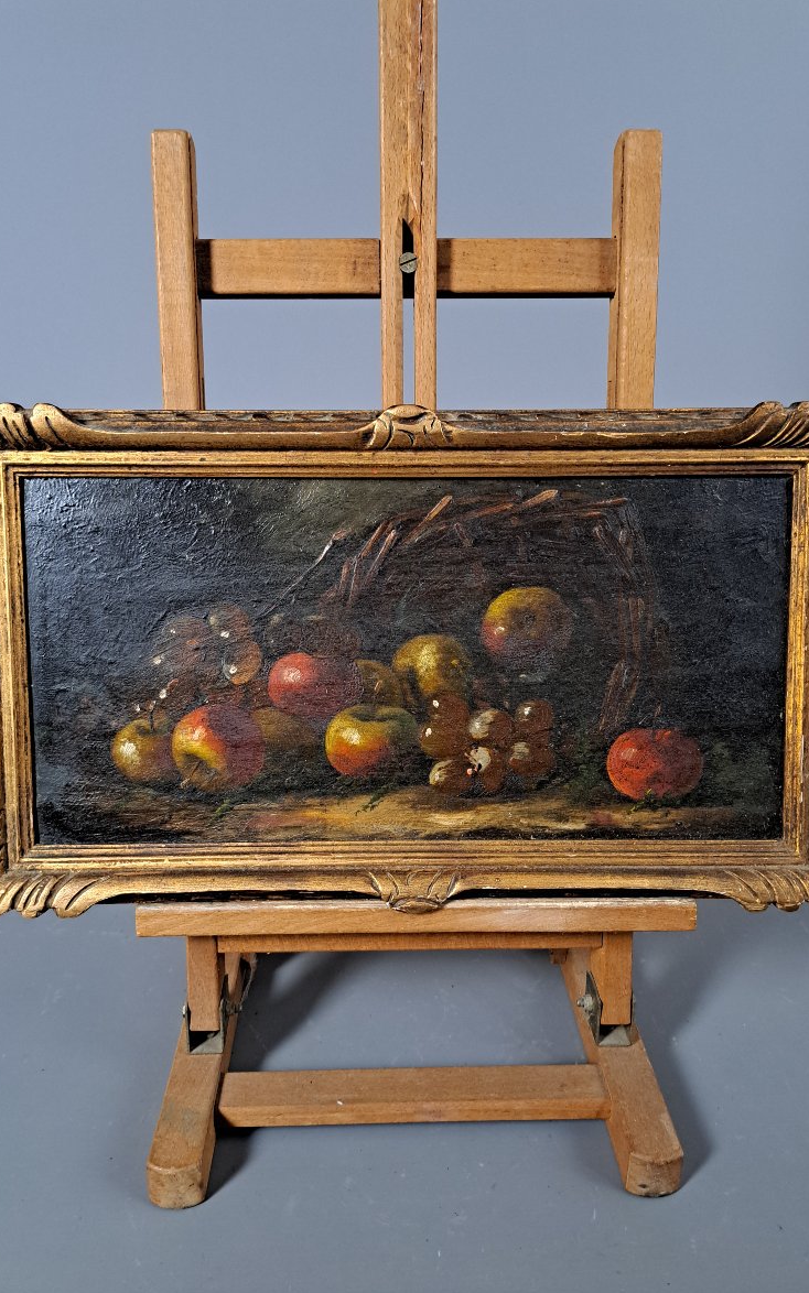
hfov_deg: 47.6
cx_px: 391
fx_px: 917
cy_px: 635
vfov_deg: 70.4
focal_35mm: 26
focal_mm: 5.23
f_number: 1.8
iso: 400
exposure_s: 1/25
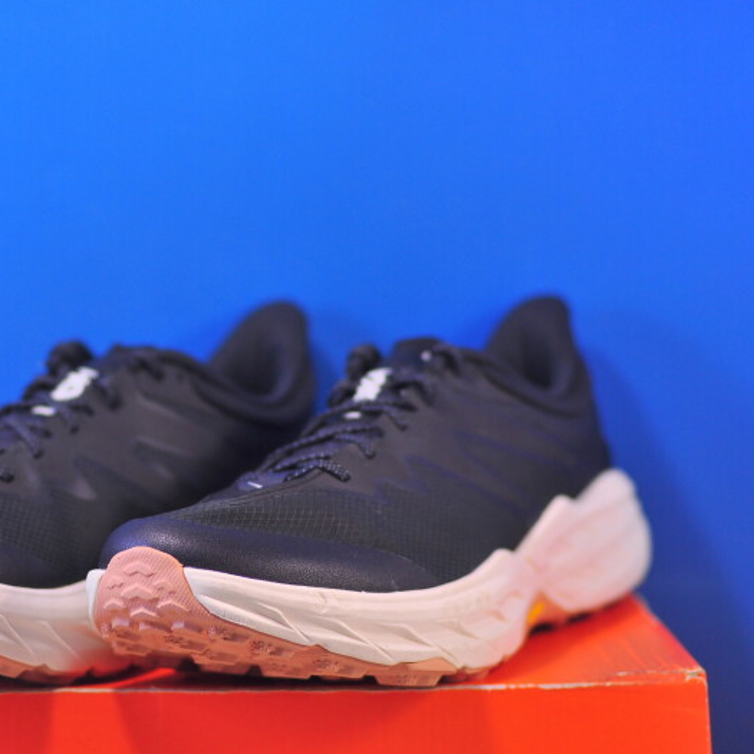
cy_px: 378
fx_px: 2390
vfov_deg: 17.9
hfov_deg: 17.9
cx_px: 223
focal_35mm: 97
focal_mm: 50
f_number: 2.2
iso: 250
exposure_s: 1/320
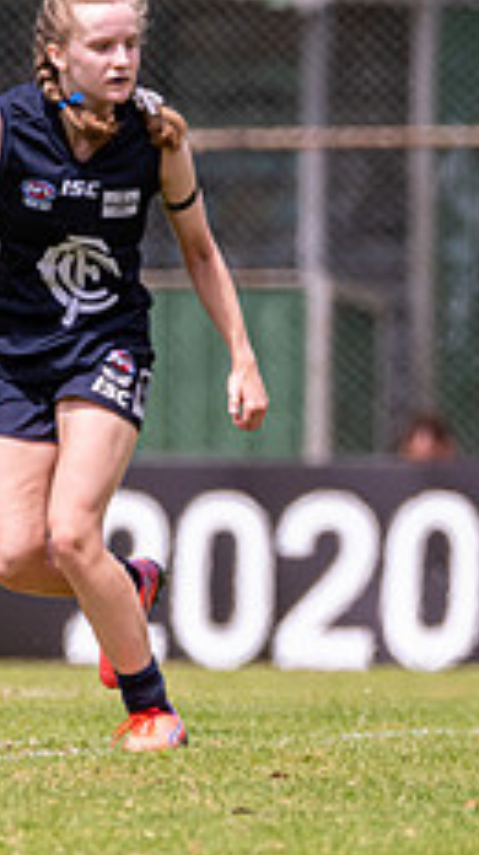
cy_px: 445
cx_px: 822
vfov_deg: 1.5
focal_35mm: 1432
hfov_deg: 0.8
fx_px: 32429
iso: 800
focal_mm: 450
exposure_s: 1/3200
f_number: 6.3
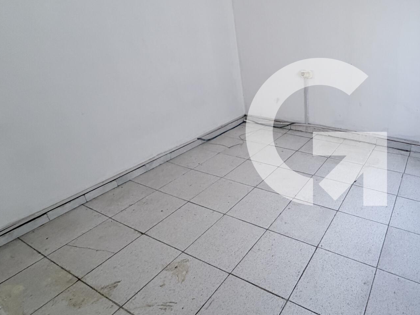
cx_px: 316
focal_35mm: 22
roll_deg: +1.5
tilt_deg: -23.7
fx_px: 267
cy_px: 132
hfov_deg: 71.1
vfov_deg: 60.7
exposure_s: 1/50
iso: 200
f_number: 2.2
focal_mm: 2.22
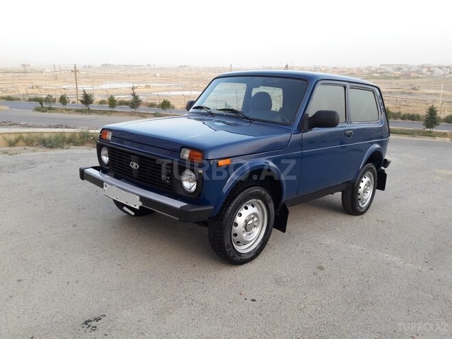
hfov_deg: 63.4
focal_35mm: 28
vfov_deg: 49.7
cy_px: 170
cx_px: 226
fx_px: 366
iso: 40
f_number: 1.9
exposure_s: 1/149
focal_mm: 3.7
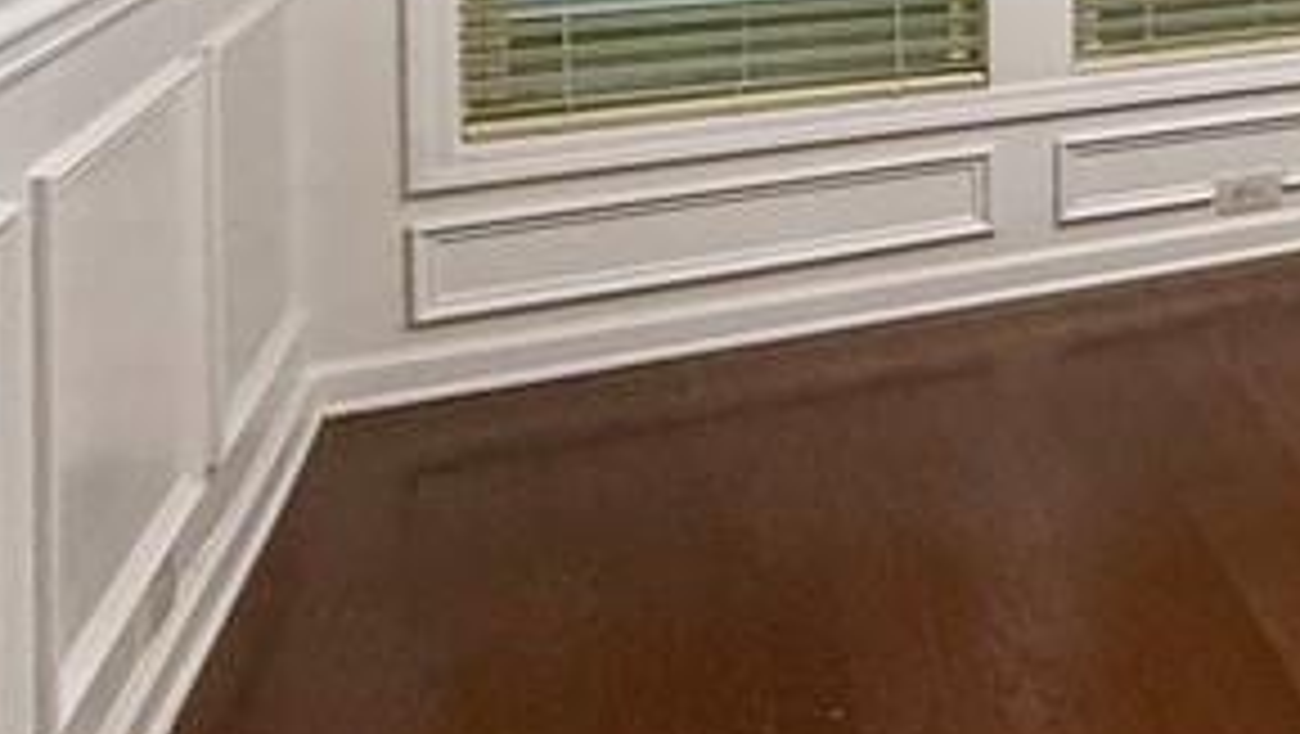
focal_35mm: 54
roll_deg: -0.6
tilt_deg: +0.5
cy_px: -284
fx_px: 1863
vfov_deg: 20.0
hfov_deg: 25.5
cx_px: 2074
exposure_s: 1/60
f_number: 2.2
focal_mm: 2.22
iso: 320
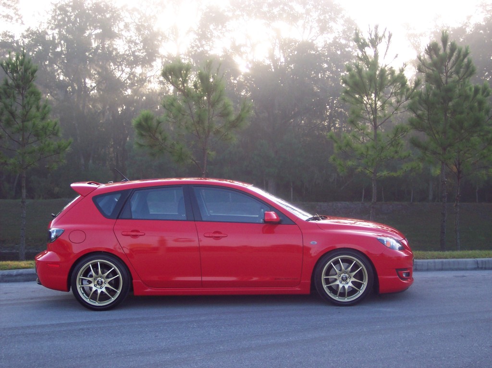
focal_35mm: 51
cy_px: 184
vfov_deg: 28.5
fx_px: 724
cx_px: 246
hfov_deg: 37.5
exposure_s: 1/250
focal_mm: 10.7
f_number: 3.4
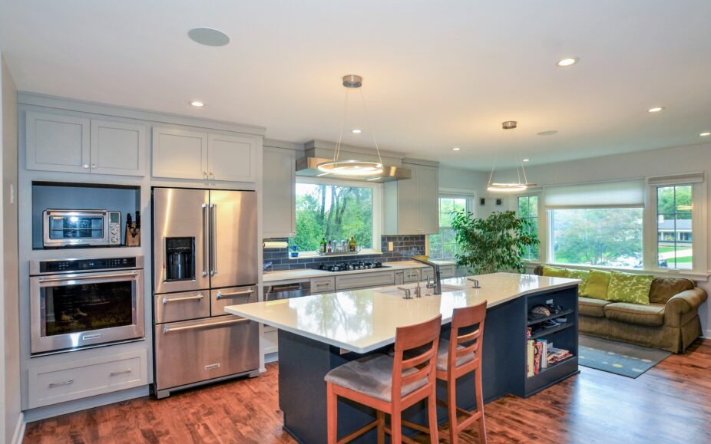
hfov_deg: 89.3
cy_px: 257
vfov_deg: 63.1
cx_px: 356
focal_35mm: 19
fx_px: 360
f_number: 5
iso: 280
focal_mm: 11
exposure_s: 1/60
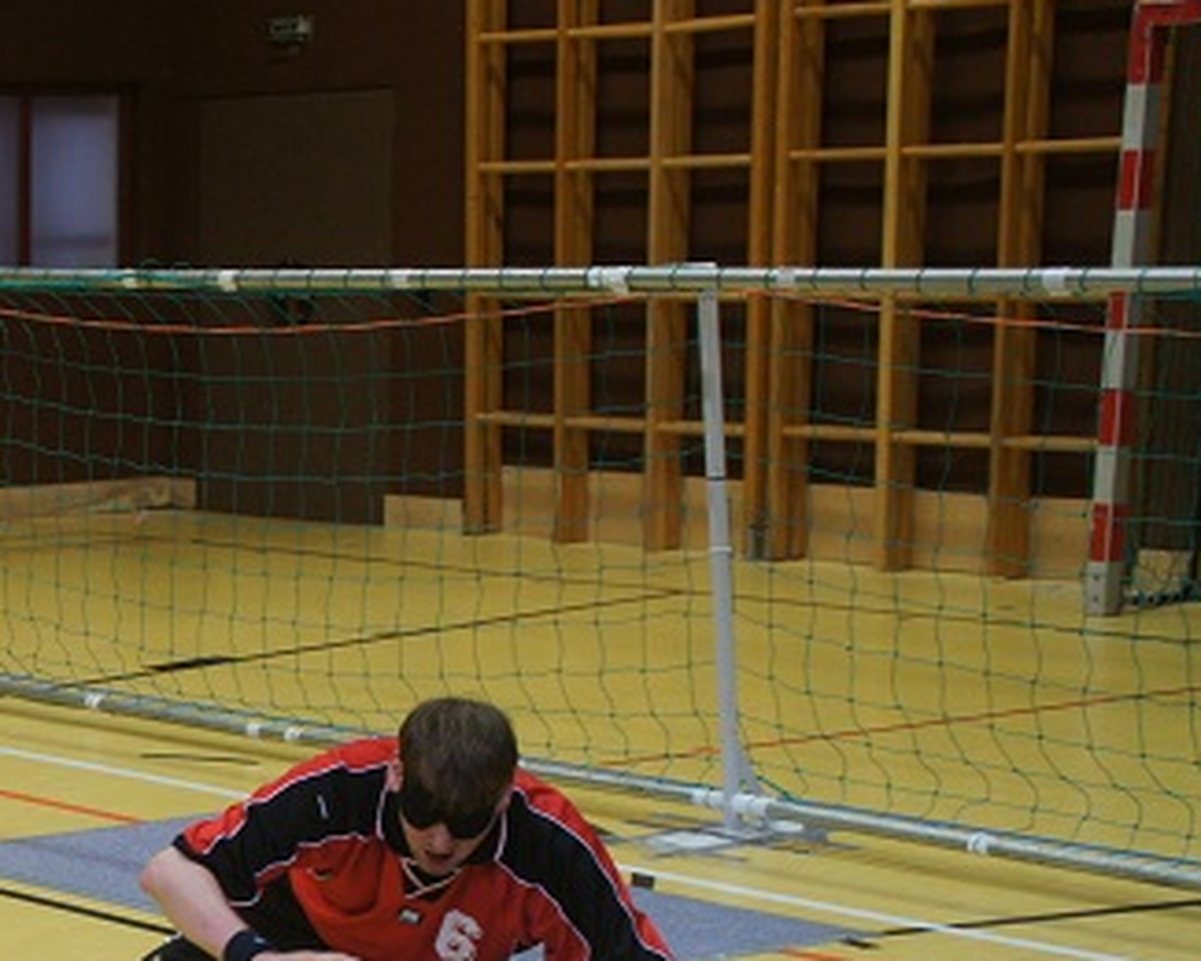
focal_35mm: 104
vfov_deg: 14.6
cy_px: 909
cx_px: -222
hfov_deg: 17.6
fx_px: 3697
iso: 640
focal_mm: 30
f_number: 4
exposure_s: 1/50
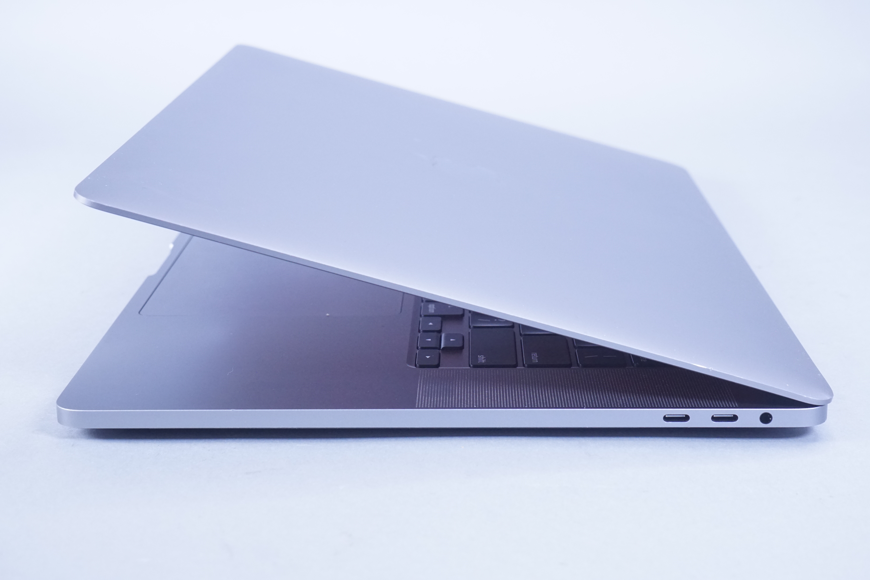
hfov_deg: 33.4
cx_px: 435
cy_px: 290
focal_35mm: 60
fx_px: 1450
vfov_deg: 22.6
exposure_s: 1/160
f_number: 8
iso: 1600
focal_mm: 40
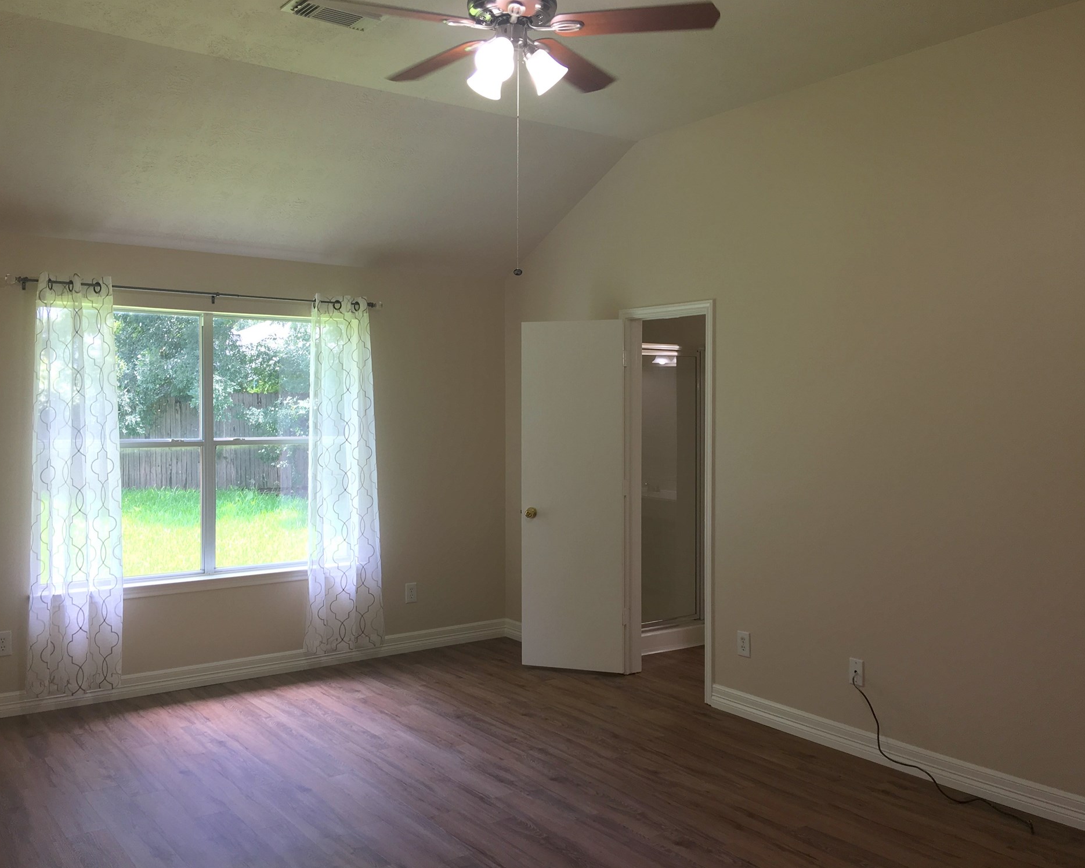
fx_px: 995
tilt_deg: +0.2
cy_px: 425
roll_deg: -0.2
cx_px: 502
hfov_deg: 57.1
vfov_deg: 47.1
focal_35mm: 31
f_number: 2.2
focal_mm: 4.15
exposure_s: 1/40
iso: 25
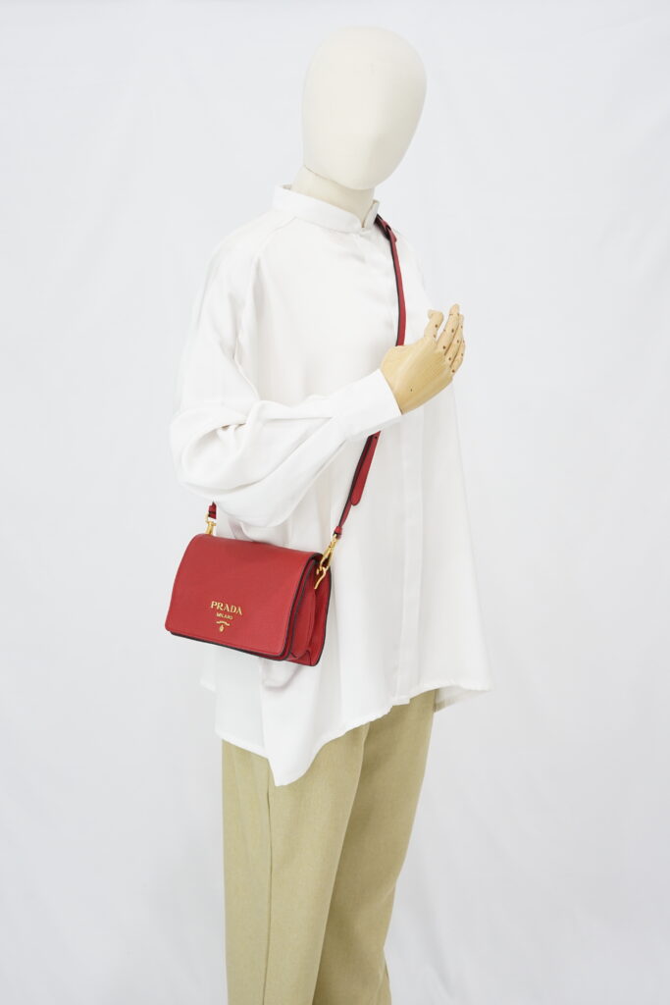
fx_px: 1395
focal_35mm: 50
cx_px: 335
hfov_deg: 27.0
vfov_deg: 39.6
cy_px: 502
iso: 640
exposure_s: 1/6
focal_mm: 50
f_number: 6.3
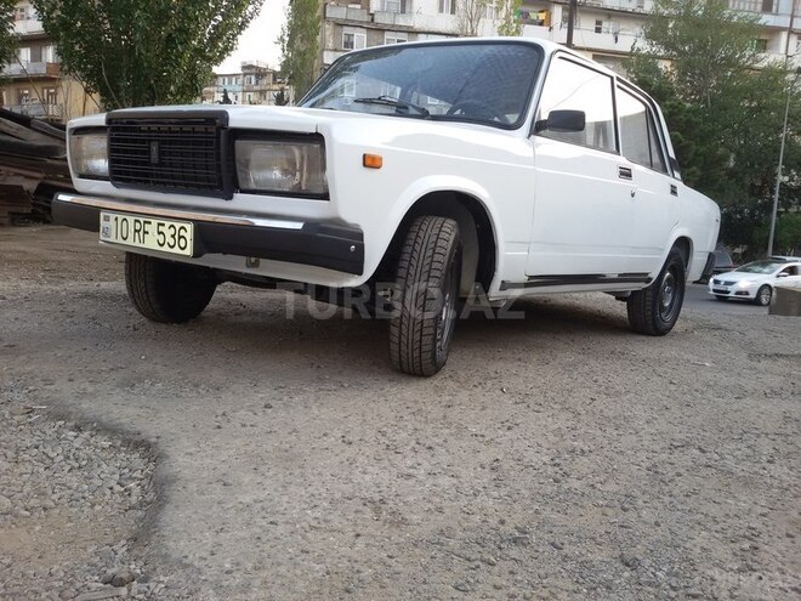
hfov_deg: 58.4
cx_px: 400
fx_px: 717
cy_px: 300
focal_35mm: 31
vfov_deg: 45.4
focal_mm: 2.93
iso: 40
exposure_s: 1/50
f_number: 2.4
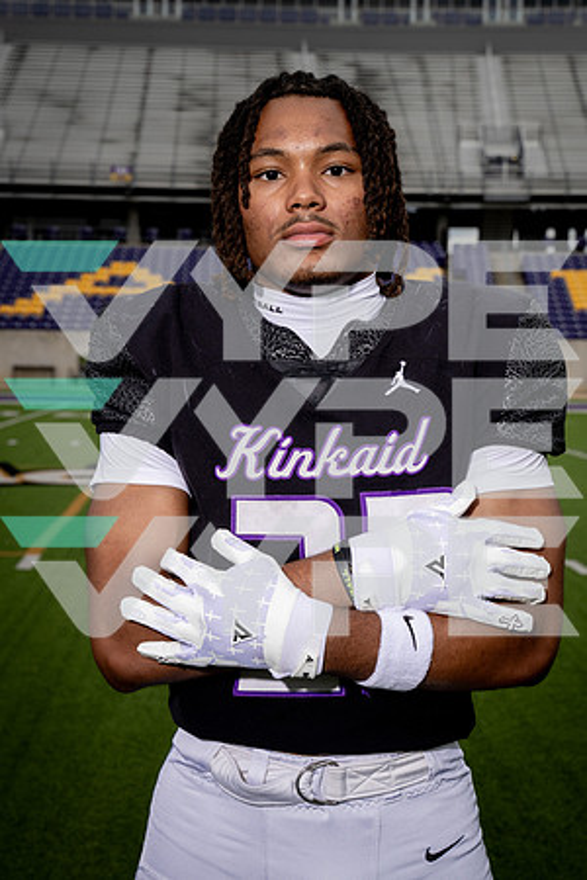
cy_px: 440
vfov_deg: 32.4
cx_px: 294
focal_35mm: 62
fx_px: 1516
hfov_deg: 21.9
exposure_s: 1/250
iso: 100
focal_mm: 62
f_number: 8
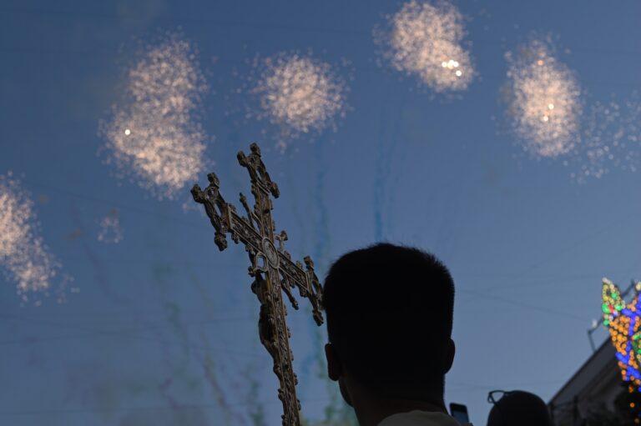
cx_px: 320
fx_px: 890
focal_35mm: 50
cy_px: 213
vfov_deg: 27.0
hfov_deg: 39.6
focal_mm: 50
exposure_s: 1/100
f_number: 7.1
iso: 500
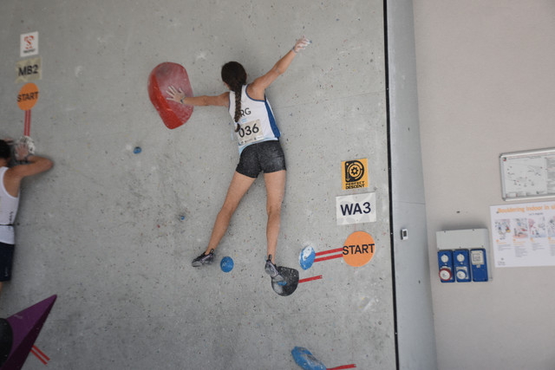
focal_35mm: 60
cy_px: 185
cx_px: 278
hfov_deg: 33.4
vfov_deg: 22.6
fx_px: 925
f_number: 5
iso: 400
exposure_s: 1/1250
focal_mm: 40
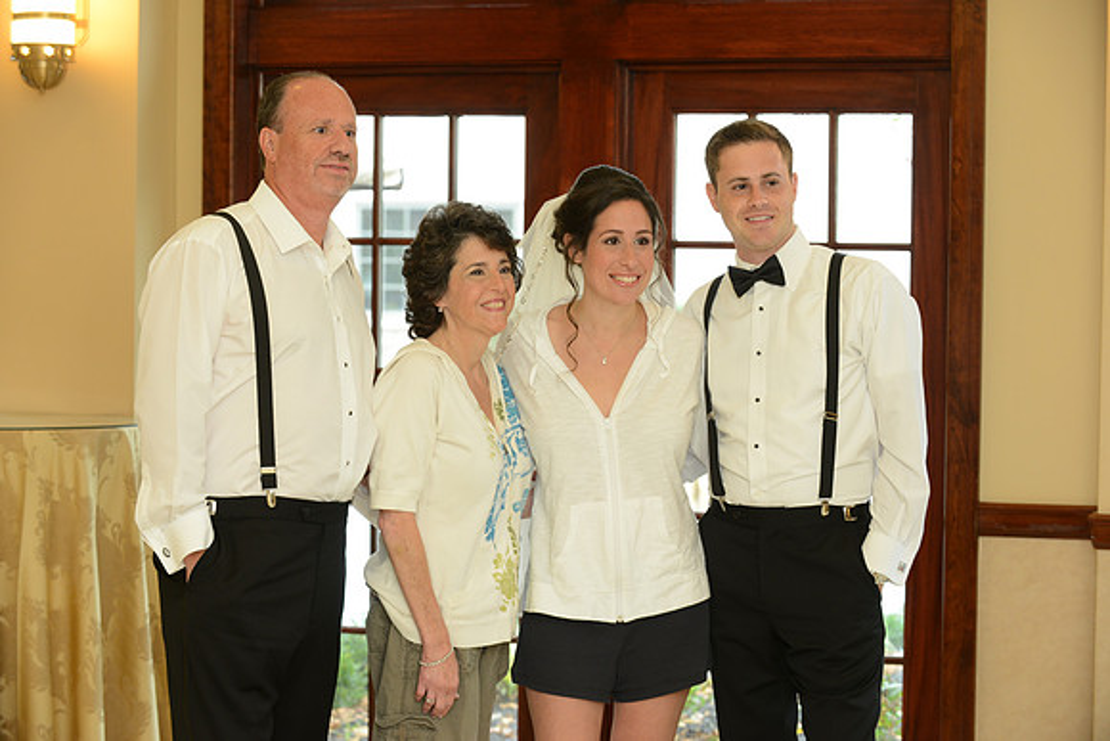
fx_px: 2776
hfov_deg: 22.6
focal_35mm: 90
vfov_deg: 15.2
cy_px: 370
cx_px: 555
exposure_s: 1/100
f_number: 6.3
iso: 800
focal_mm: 90
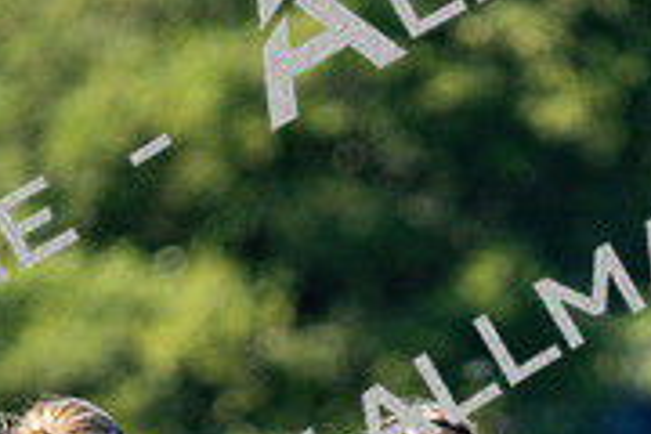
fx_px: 27882
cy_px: 660
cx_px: 456
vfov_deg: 0.9
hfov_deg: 1.3
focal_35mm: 1542
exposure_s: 1/1600
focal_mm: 478
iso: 400
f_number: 6.3
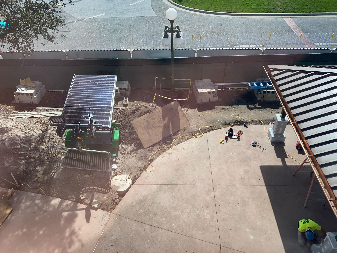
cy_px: 128
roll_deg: +0.8
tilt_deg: -41.3
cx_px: 172
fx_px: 263
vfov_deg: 51.4
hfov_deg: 65.3
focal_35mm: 27
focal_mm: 4.25
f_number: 1.8
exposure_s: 1/1348
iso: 32
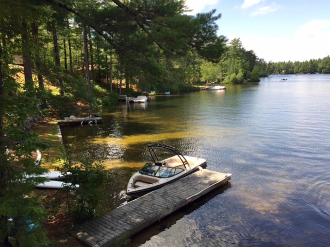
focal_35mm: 29
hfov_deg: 61.7
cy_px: 124
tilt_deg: -10.8
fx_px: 276
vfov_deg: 48.2
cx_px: 165
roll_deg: +0.3
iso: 32
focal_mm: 4.15
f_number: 2.2
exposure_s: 1/694
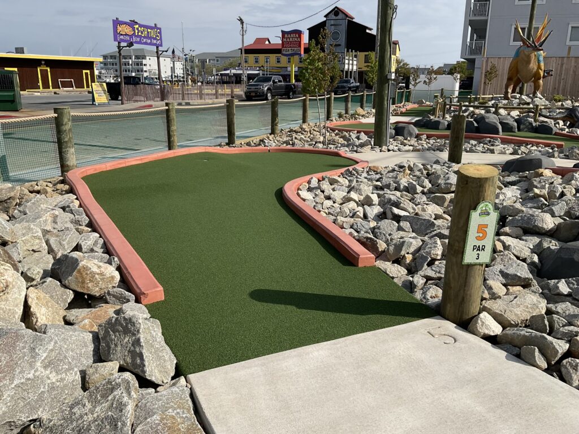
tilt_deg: -15.3
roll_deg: -1.2
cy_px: 217
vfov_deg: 48.2
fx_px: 485
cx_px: 290
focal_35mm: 29
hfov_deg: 61.7
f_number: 1.8
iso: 16
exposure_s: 1/2538
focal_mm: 3
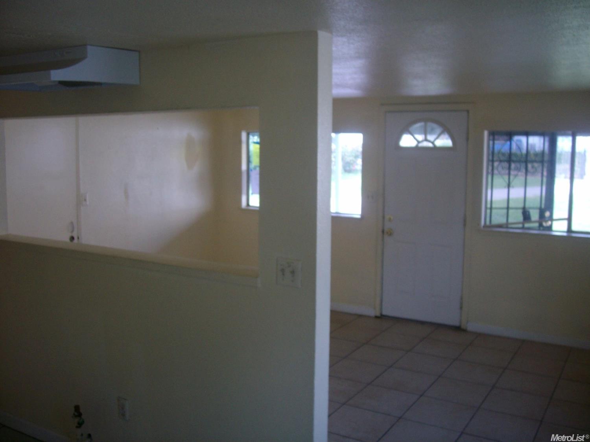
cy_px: 221
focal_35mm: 35
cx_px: 295
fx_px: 596
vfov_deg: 40.7
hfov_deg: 52.6
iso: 80
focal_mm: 5.8
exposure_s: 1/42
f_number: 2.8
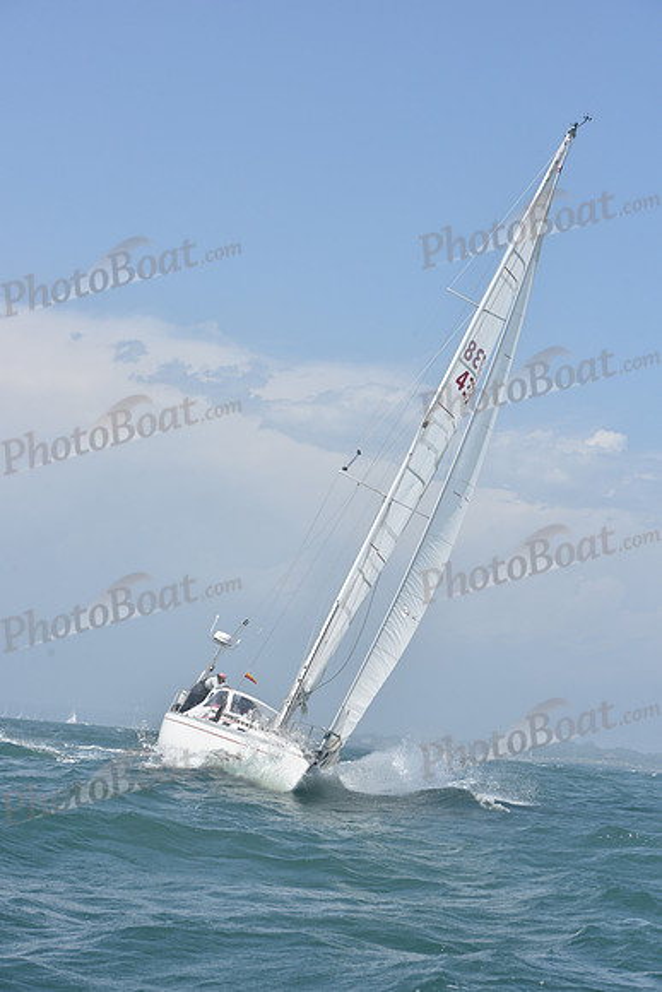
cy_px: 496
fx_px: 1930
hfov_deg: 19.5
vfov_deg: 28.8
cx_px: 331
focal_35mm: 70
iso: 320
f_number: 10
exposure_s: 1/1000
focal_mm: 70
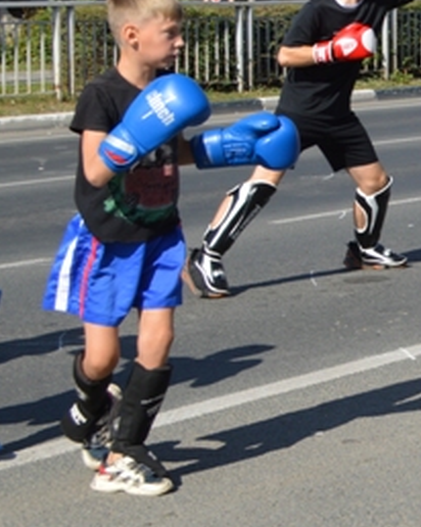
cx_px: 971
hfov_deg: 10.9
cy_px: -40
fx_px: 1918
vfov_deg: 15.3
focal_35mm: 123
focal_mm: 22
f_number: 8
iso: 100
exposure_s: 1/250
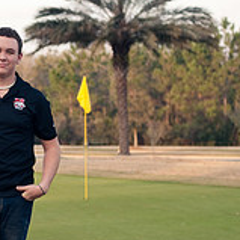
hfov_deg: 14.4
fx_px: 941
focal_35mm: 120
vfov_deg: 14.5
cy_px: 127
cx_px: 19
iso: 200
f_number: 3.2
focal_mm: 50
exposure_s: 1/400
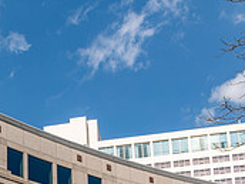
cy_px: 263
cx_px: 21
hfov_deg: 24.3
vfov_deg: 17.3
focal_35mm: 78
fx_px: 552
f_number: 8
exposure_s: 1/160
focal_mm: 24
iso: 64
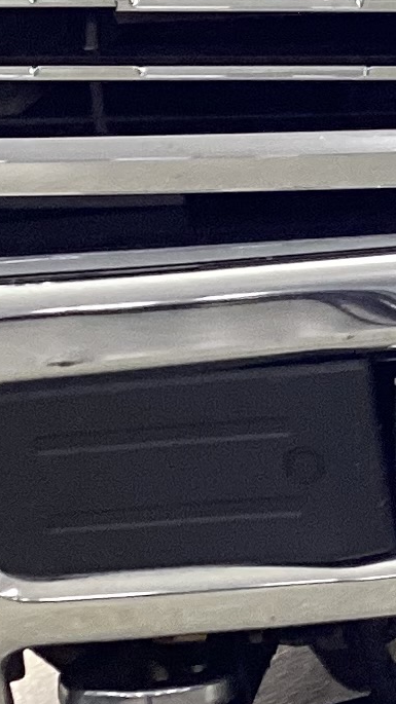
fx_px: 3007
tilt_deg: -16.7
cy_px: 370
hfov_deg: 7.3
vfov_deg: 13.4
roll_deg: +3.1
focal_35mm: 161
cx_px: 743
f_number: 2.4
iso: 200
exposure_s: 1/60
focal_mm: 3.3
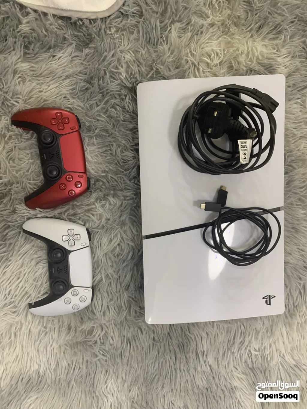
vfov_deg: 67.3
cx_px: 154
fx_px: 307
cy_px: 204
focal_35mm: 26
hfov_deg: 53.1
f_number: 1.8
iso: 320
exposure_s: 1/60
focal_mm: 4.25
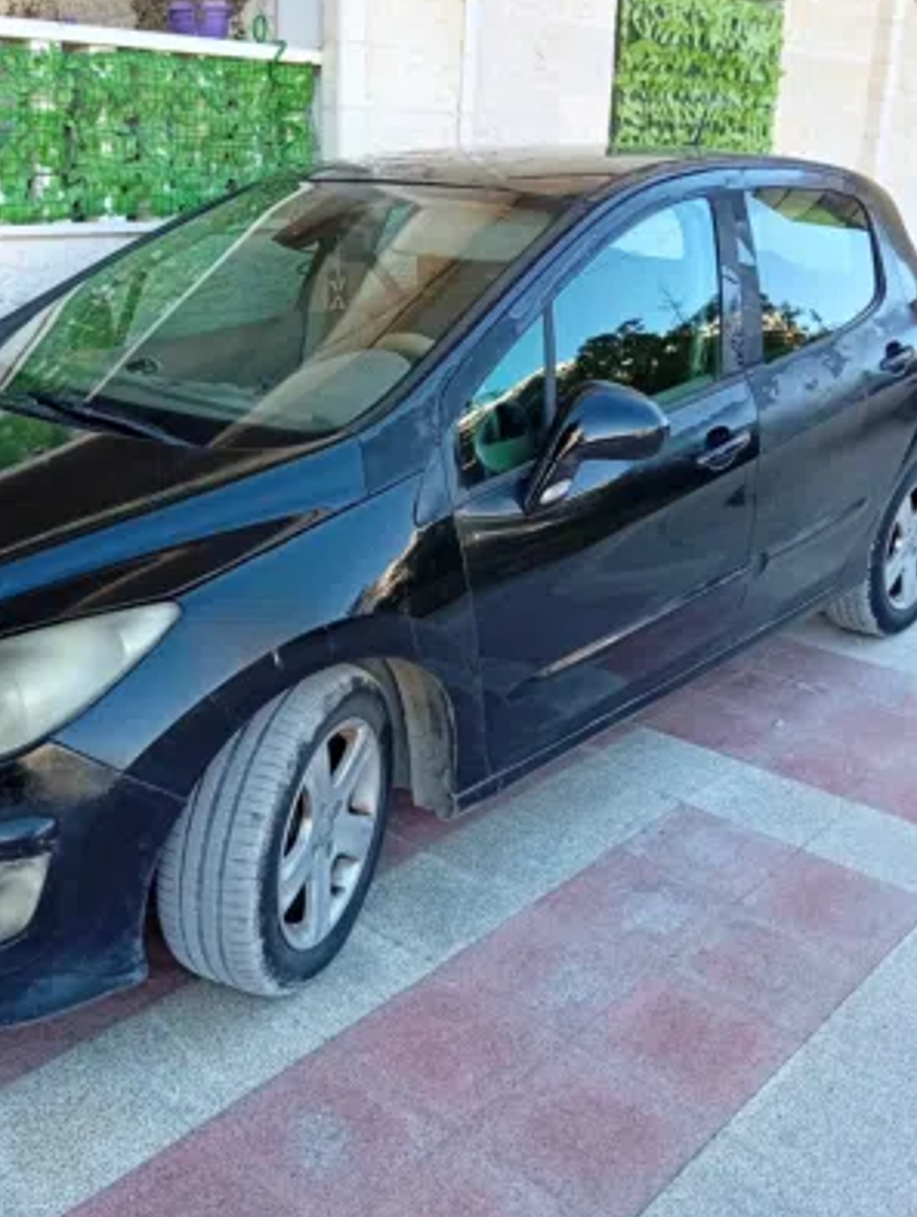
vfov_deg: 52.5
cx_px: 361
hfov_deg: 40.6
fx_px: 1232
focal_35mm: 35
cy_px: 625
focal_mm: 4.15
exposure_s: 1/100
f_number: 1.8
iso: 55
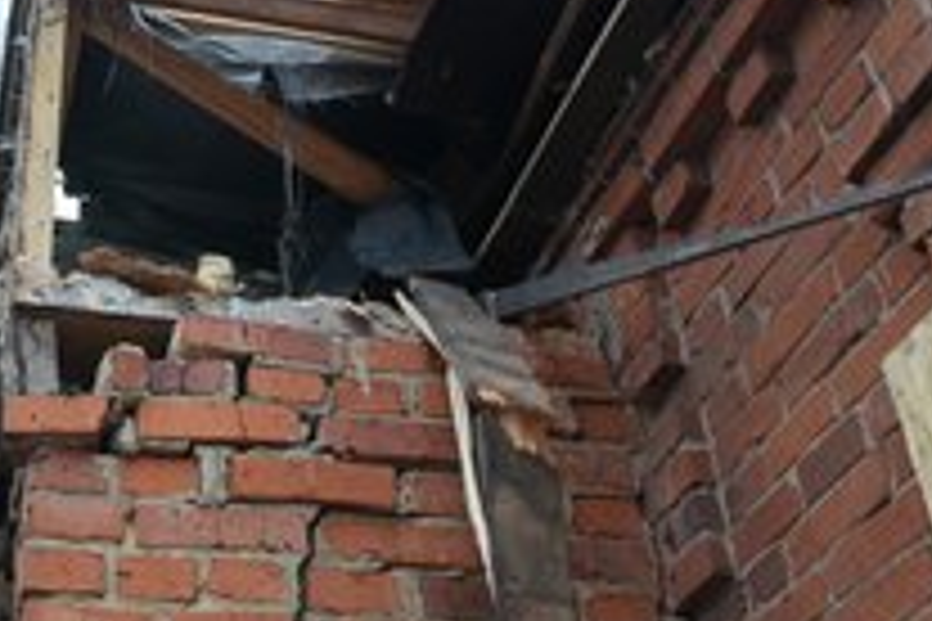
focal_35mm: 54
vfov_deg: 25.1
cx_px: 140
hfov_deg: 35.2
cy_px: 313
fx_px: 1398
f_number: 3.5
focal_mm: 28
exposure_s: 1/200
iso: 1600
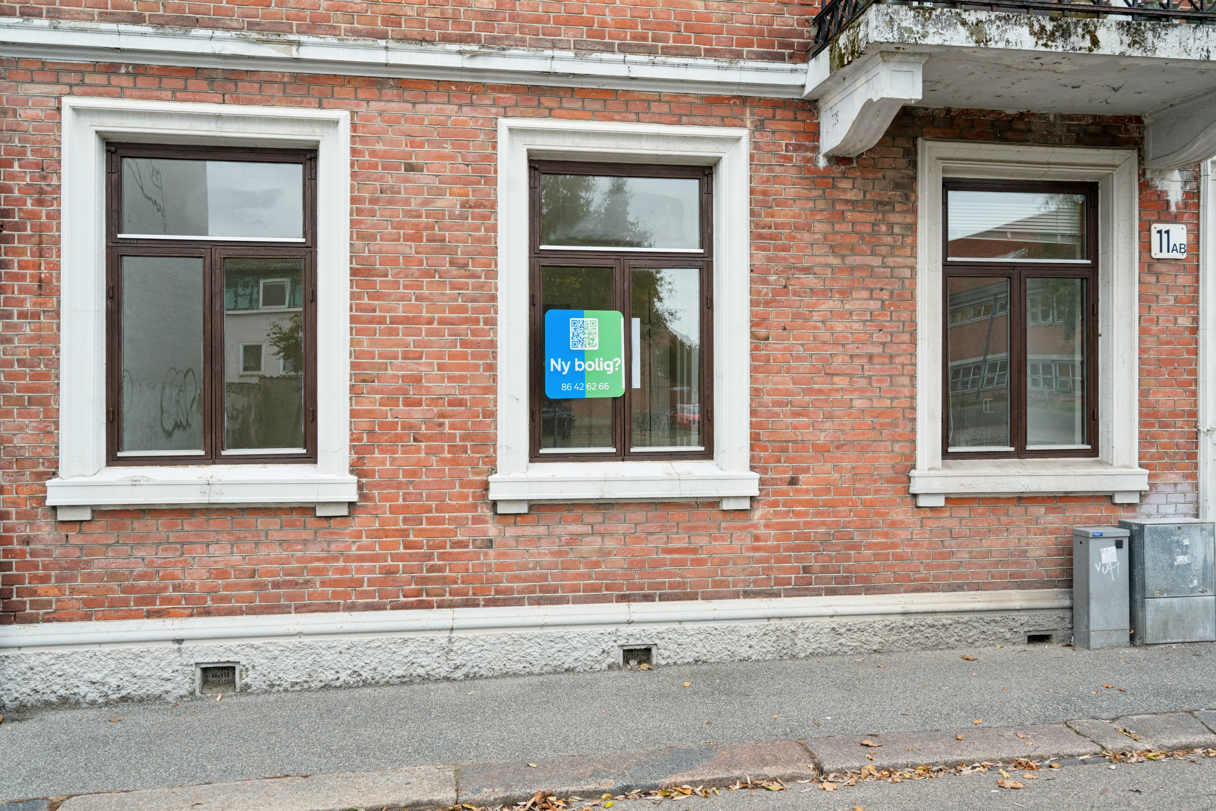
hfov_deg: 63.7
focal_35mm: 29
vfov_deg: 45.0
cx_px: 608
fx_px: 979
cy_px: 406
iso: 800
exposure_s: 1/50
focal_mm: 29
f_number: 7.1
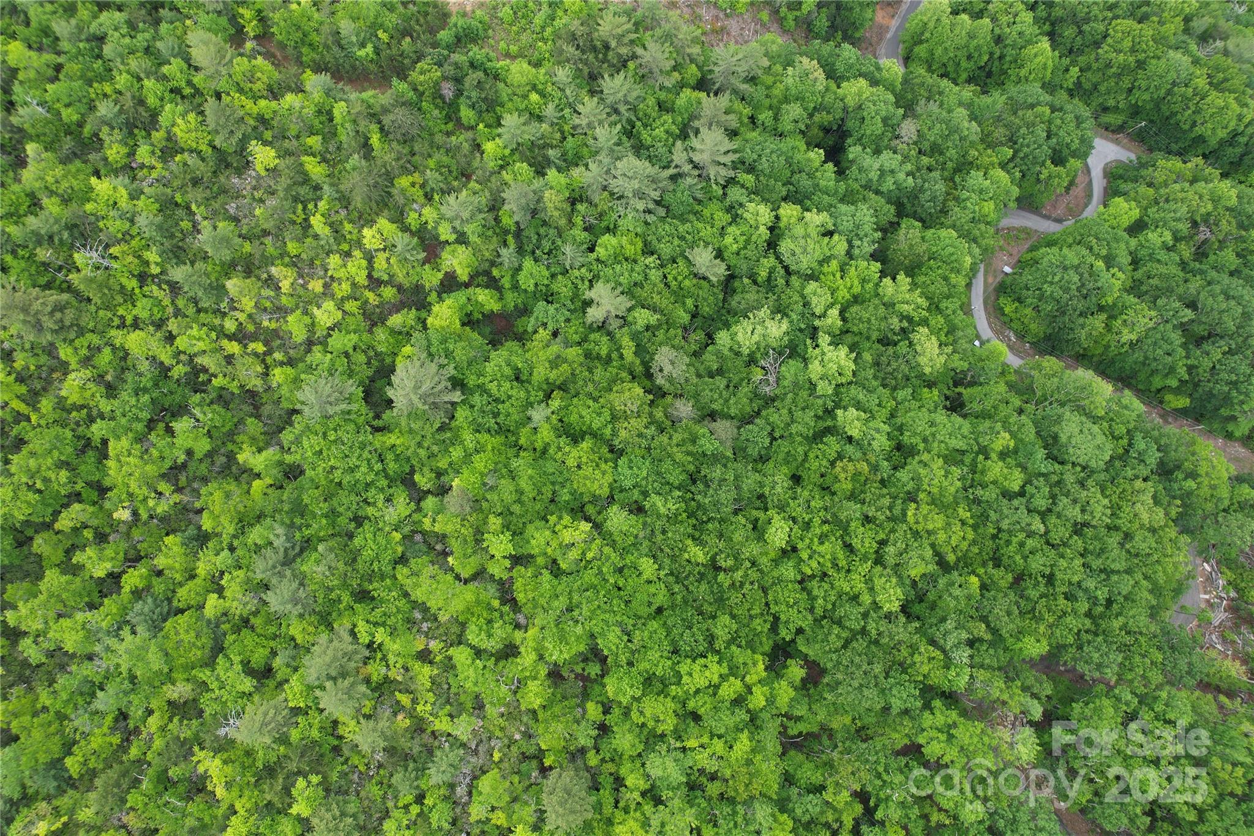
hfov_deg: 78.6
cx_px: 627
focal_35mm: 22
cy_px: 418
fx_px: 766
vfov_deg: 57.2
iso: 100
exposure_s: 1/250
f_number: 2.8
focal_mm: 8.38
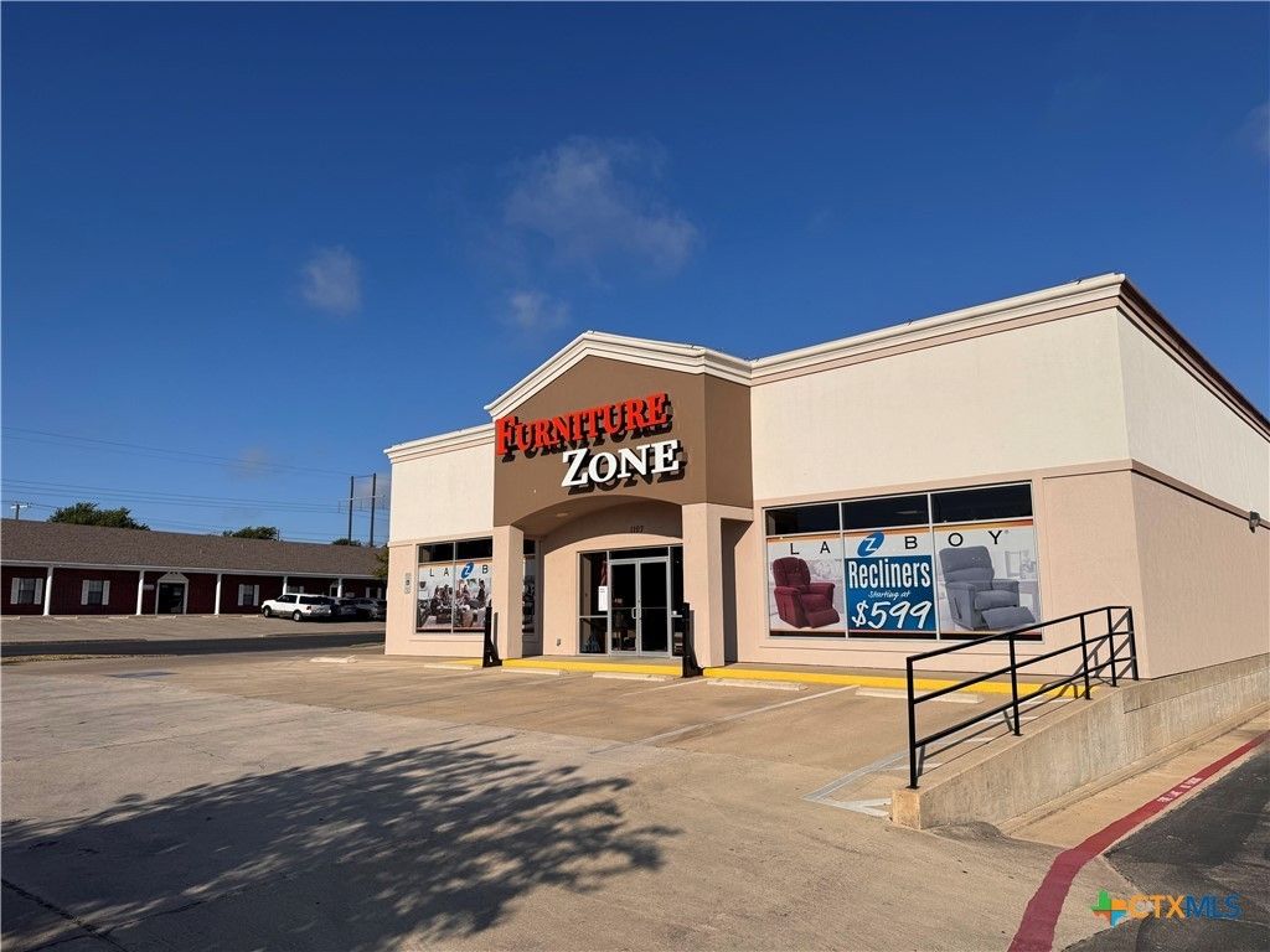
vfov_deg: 56.8
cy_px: 476
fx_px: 881
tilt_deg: +9.4
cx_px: 635
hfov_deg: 71.6
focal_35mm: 24
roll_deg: +1.2
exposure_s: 1/9009
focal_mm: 6.76
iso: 80
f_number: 1.78
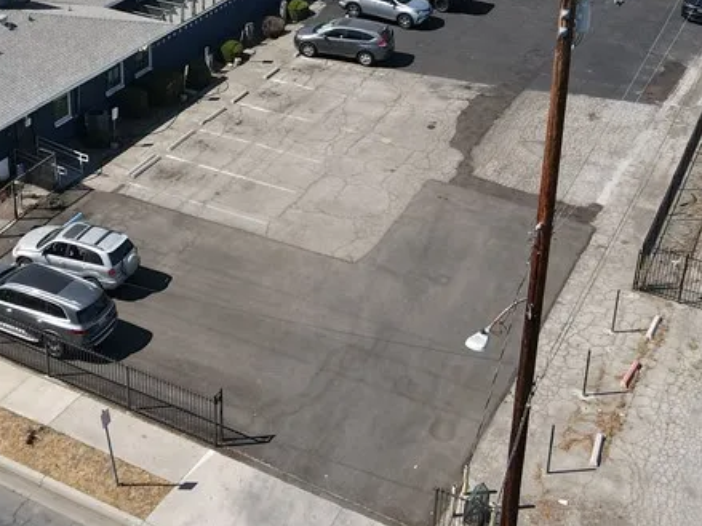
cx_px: 217
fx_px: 1135
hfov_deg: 34.0
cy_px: 98
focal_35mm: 56
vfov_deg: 25.6
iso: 100
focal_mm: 4.5
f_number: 2.8
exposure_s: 1/640
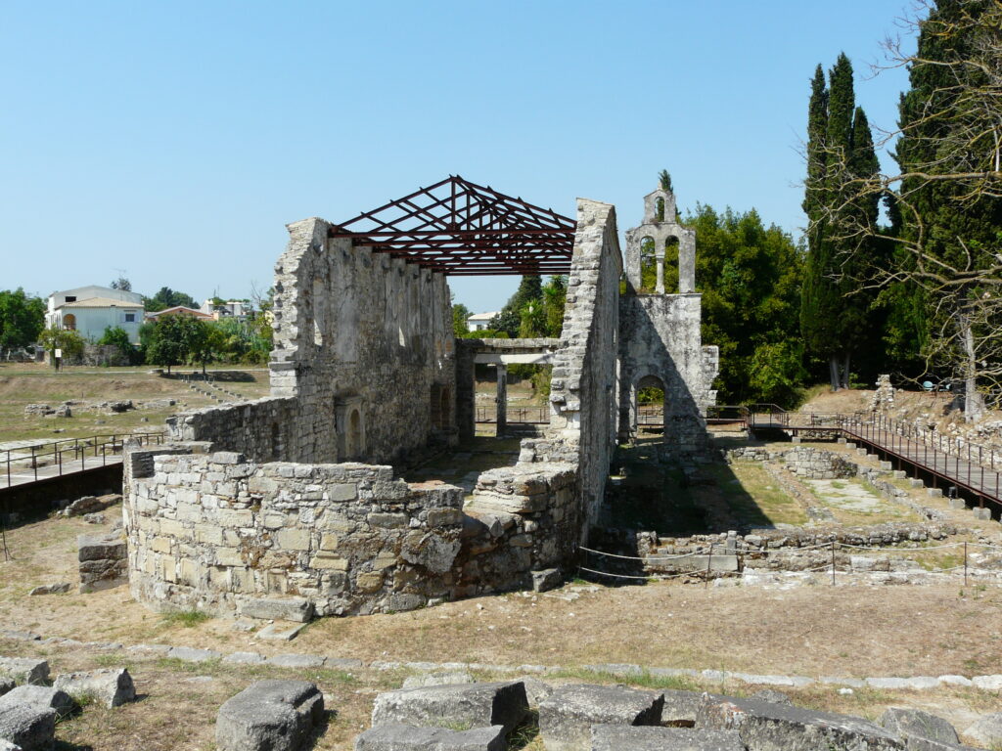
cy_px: 376
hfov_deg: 56.8
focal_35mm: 32
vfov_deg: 44.2
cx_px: 501
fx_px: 926
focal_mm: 5.2
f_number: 5.6
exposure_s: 1/320
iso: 100
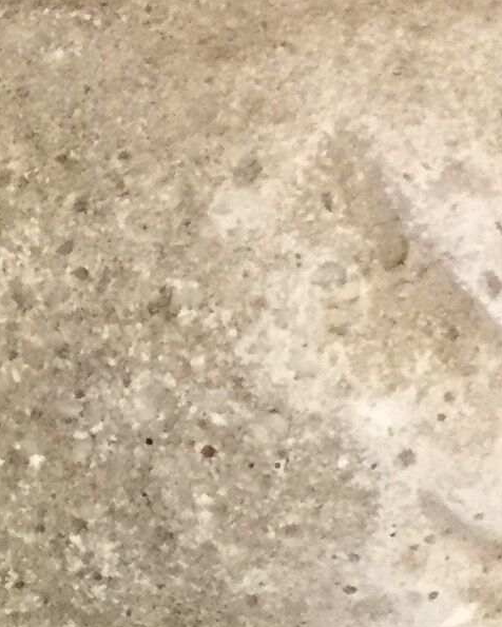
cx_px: -113
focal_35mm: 166
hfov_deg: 9.2
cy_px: 841
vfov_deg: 11.3
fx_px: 3083
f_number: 2.4
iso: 200
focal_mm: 3.3
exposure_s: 1/33
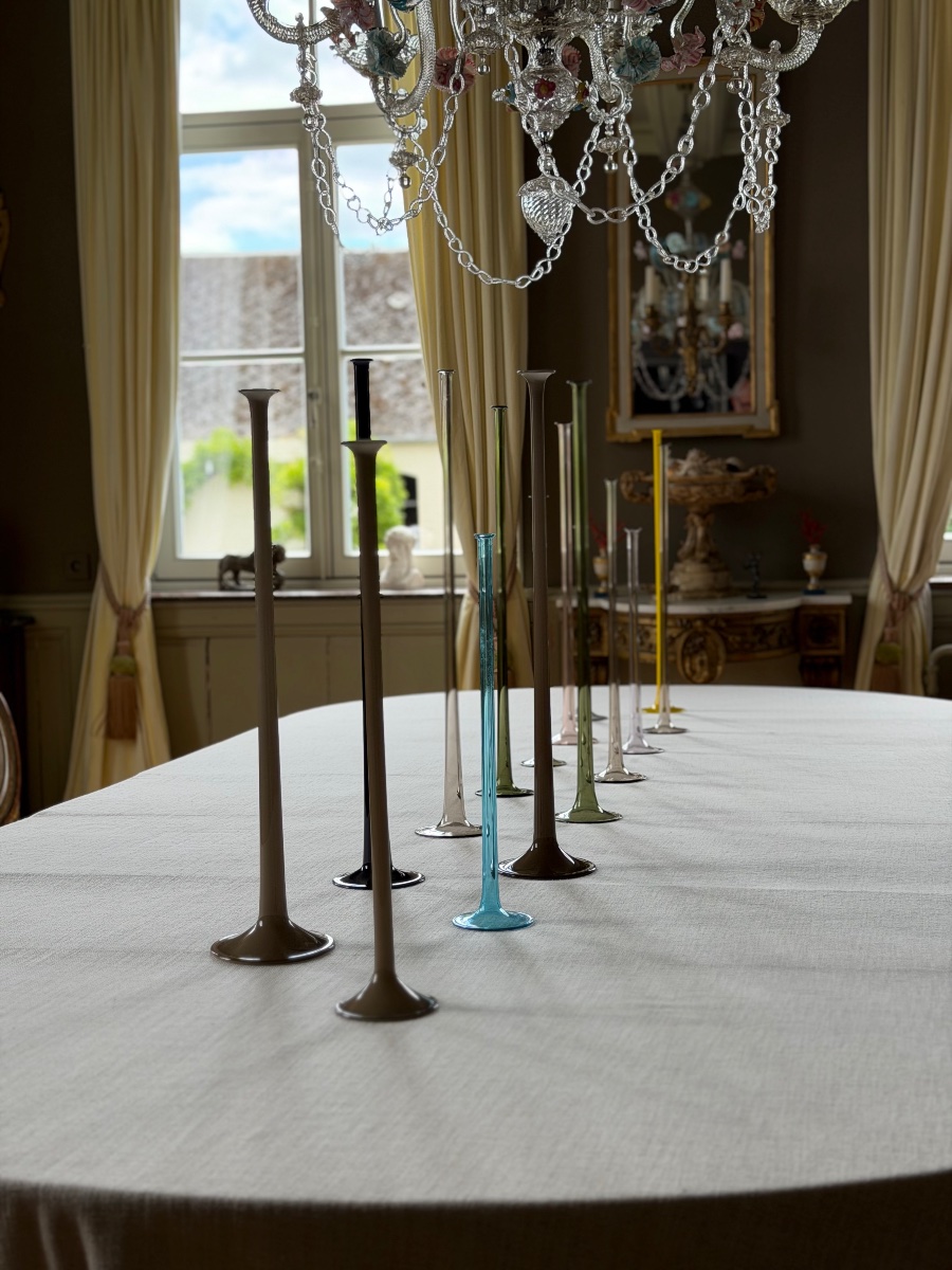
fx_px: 1760
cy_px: 635
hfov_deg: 30.3
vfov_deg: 39.7
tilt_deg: -4.1
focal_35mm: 48
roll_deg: +1.0
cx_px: 476
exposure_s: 1/349
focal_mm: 6.76
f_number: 1.78
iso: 80
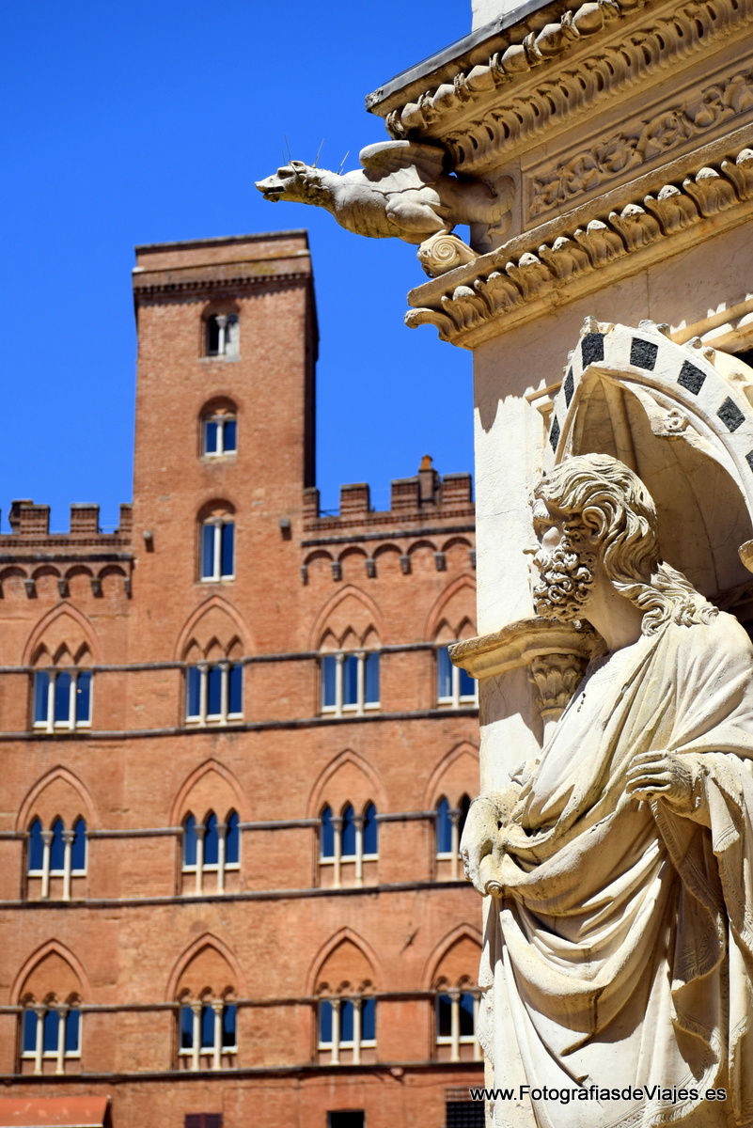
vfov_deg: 26.0
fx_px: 2445
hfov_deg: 17.5
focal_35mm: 78
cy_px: 564
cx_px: 376
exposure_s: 1/1600
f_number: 7.1
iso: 400
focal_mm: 52
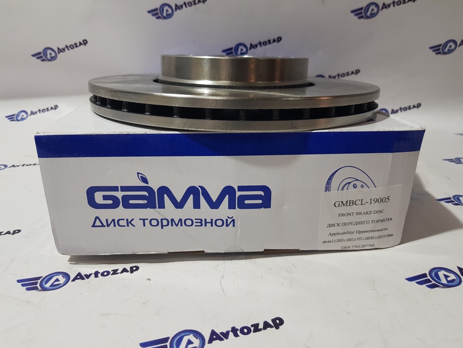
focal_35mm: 26
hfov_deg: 67.3
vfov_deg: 53.1
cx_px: 232
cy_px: 174
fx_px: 348
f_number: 1.7
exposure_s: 1/100
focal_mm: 4.2
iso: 80
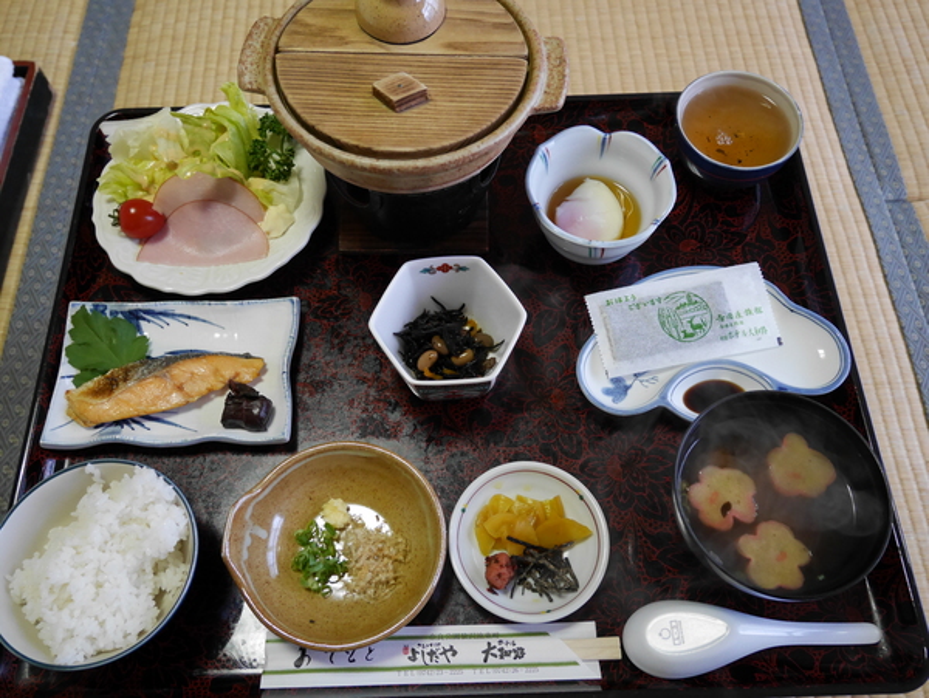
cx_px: 464
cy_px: 349
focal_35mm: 30
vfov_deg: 46.9
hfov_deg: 59.9
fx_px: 806
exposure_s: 1/60
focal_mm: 15
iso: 1600
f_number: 3.8
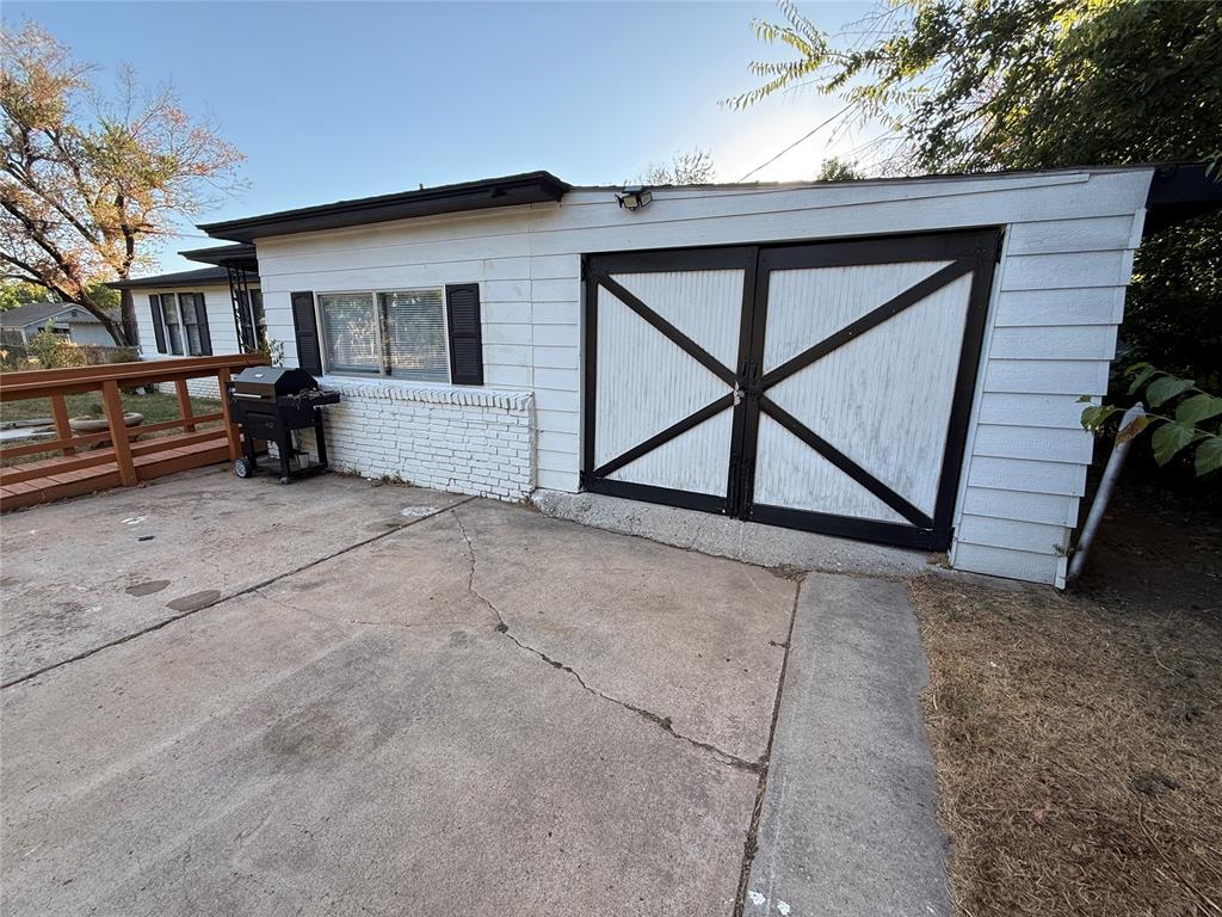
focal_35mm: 14
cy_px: 458
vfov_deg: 85.7
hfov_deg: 102.1
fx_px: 494
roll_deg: -0.8
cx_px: 611
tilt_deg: -12.3
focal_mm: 2.22
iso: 50
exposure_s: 1/270
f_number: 2.2
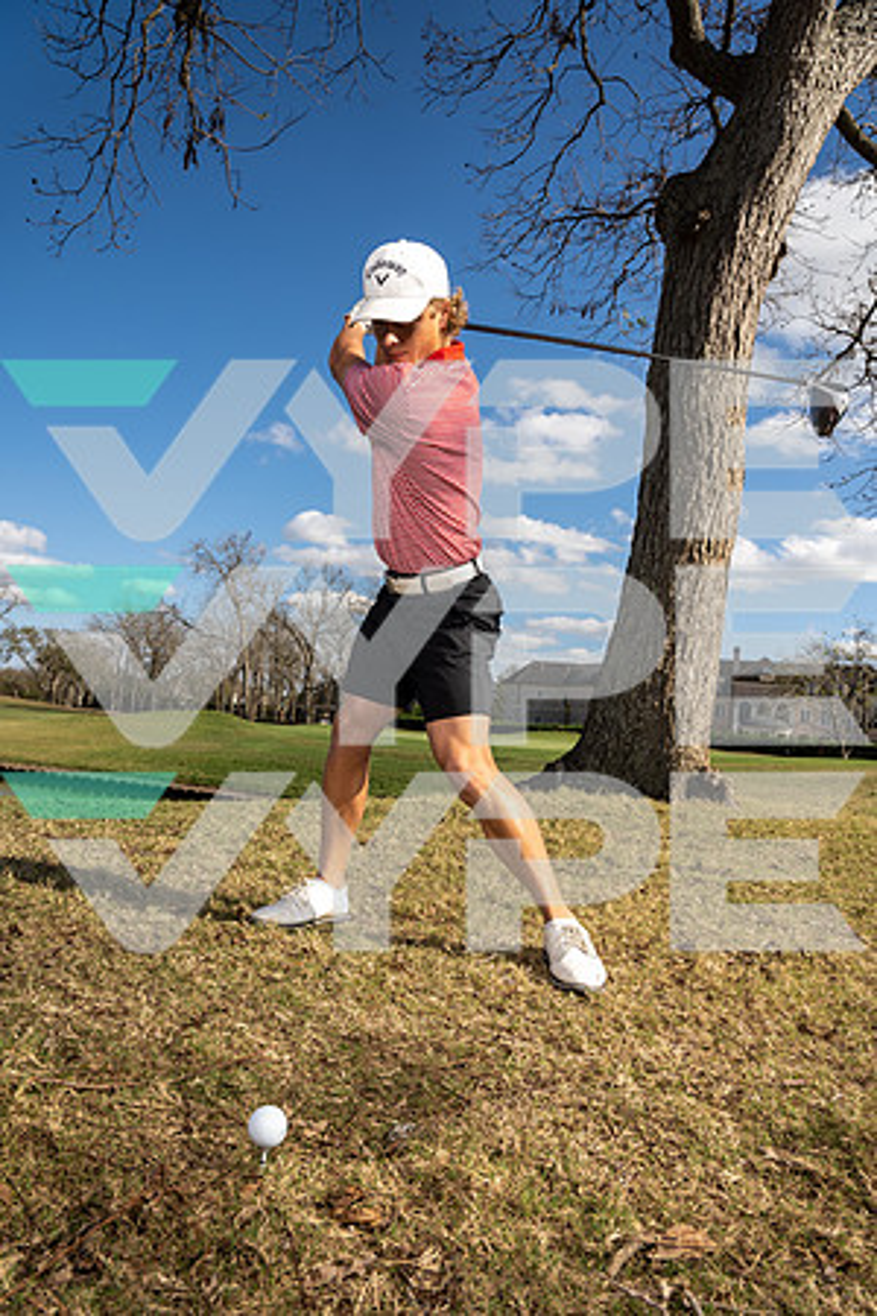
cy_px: 658
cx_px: 438
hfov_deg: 53.1
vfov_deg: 73.7
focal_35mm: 24
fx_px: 877
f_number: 8
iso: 80
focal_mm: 24
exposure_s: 1/250
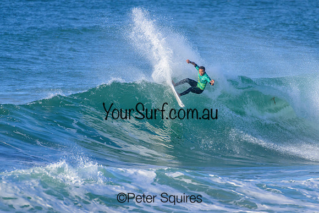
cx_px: 160
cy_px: 106
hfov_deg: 2.1
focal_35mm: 1000
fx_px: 8863
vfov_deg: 1.4
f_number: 11
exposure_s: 1/2000
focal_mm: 1000
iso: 1800
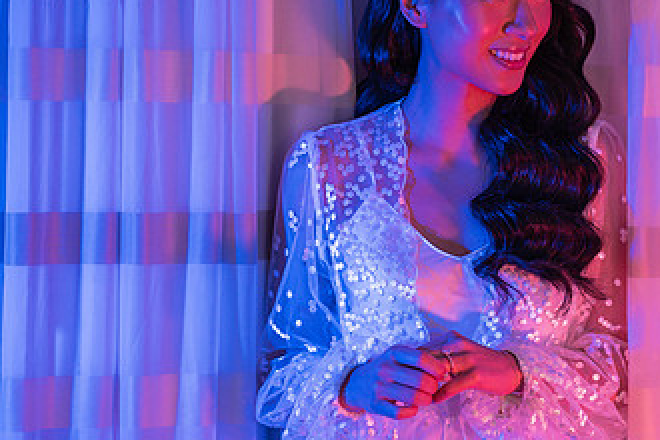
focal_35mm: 132
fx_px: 2420
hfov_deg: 15.4
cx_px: 532
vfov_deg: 10.4
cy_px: 187
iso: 500
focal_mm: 75
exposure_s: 1/160
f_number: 1.8
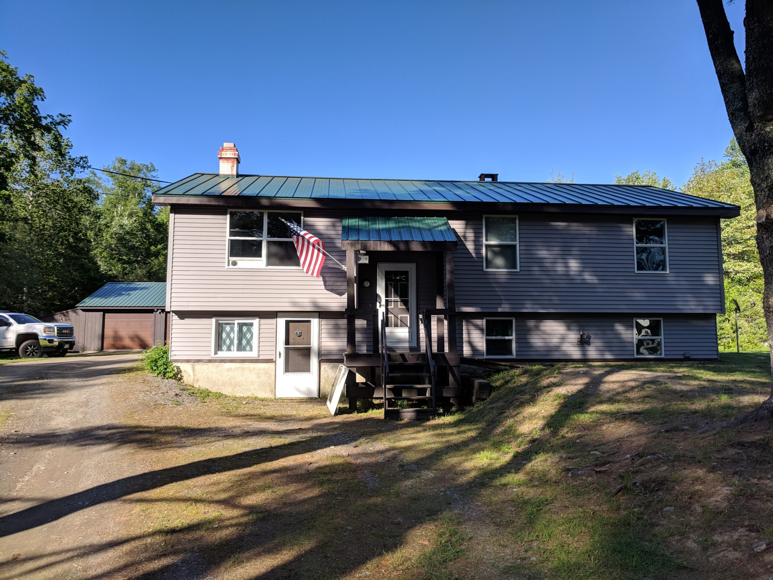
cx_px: 386
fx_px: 581
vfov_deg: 53.1
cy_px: 290
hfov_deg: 67.3
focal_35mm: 26
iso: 50
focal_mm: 4.67
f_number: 2
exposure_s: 1/1258
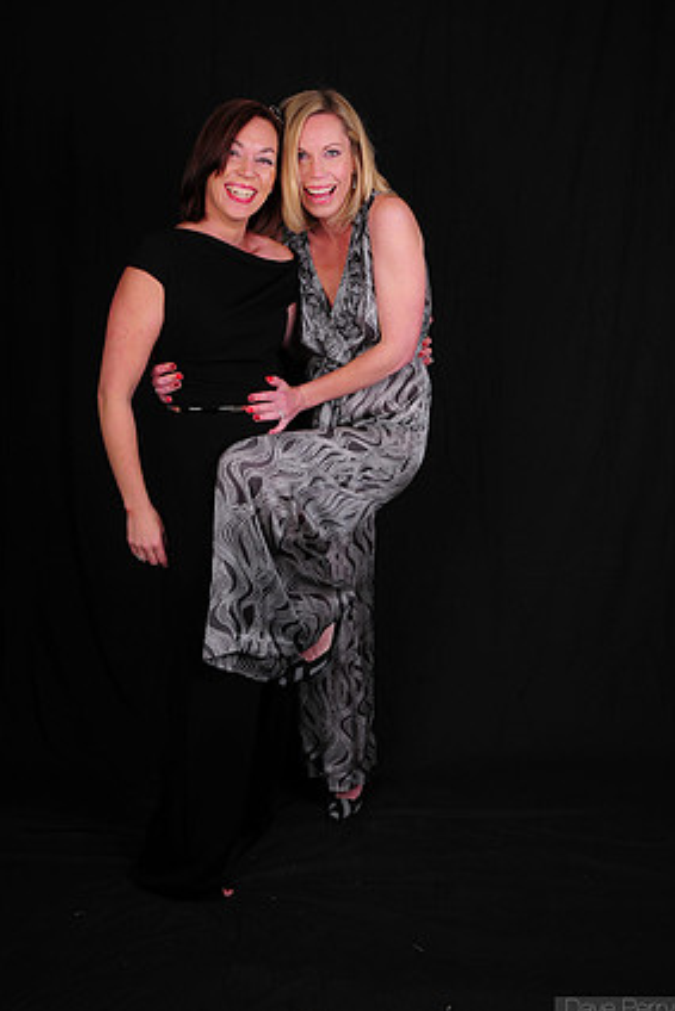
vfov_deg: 54.4
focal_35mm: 35
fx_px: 983
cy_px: 496
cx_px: 330
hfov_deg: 37.9
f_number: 8
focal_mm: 22
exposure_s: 1/125
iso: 200
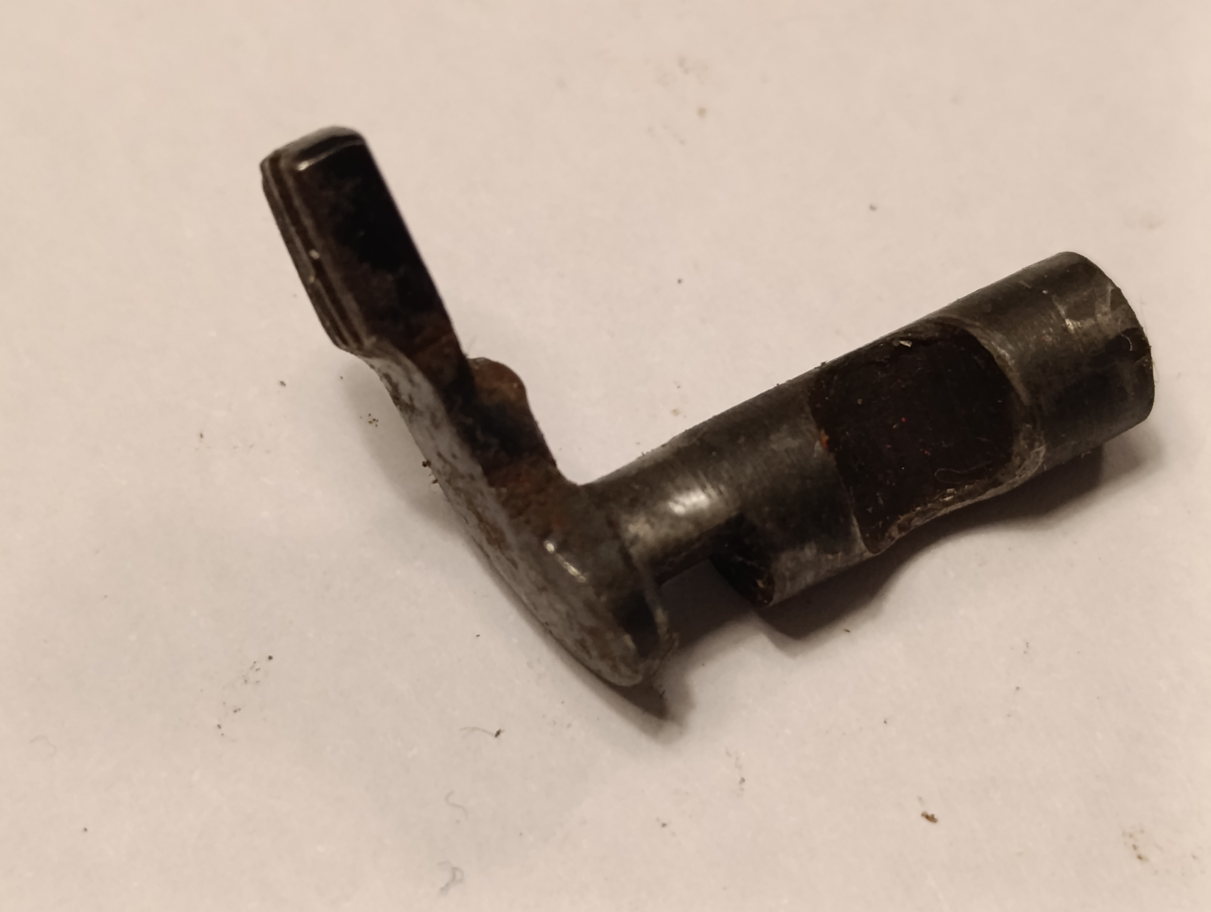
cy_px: 456
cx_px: 606
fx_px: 3223
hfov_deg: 21.3
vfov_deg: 16.1
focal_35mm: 92
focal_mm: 6.14
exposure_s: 1/100
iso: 1000
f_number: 1.6
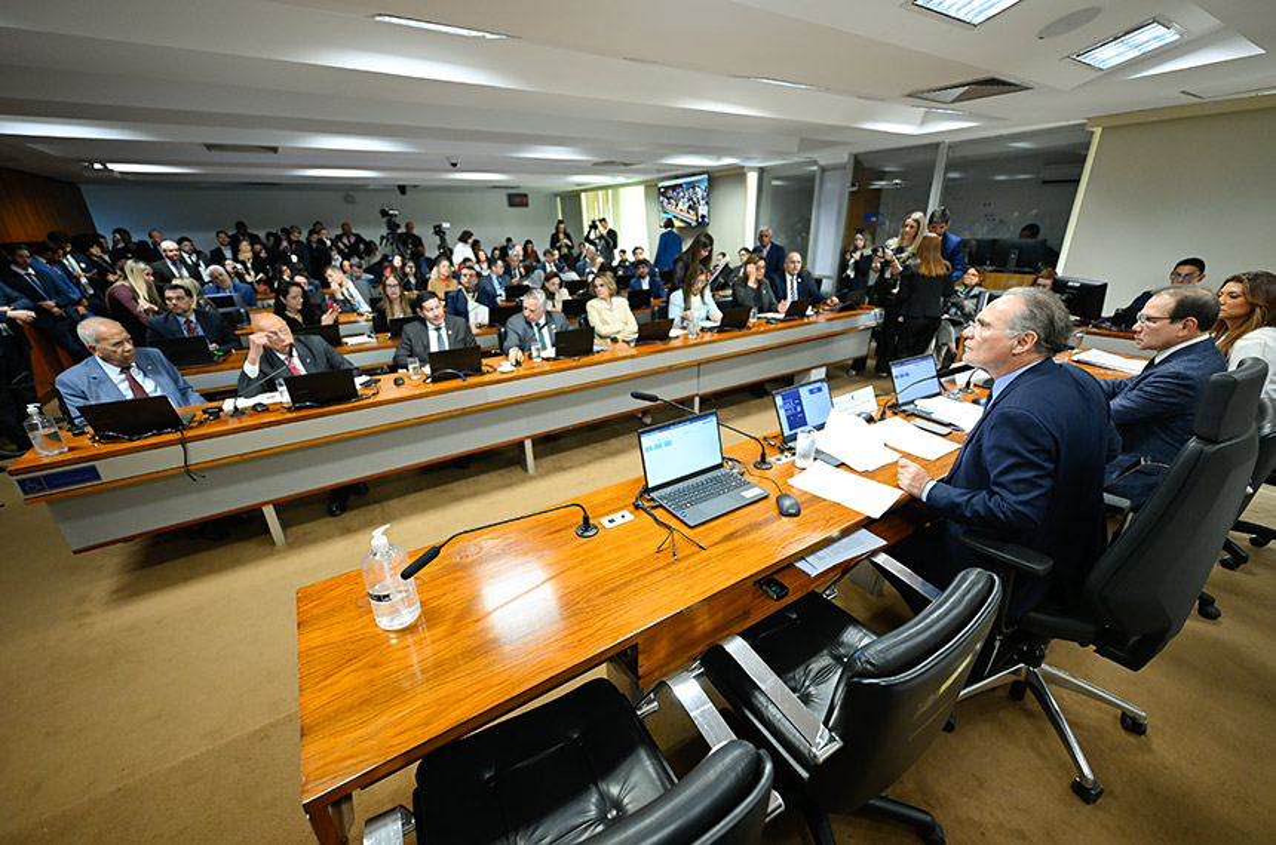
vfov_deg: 81.0
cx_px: 638
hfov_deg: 104.4
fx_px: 495
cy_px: 422
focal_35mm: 14
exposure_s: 1/160
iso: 1600
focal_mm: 14
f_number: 2.8
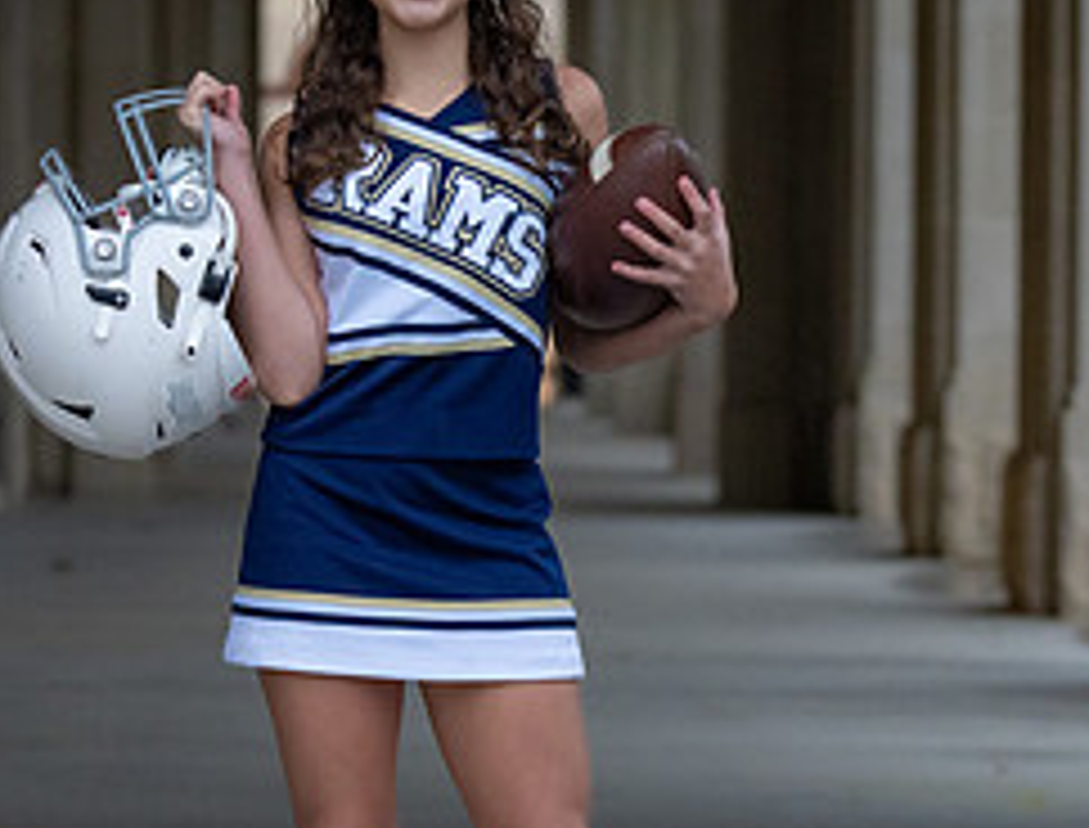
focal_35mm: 202
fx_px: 6386
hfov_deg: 9.7
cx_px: 549
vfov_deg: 7.4
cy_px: 454
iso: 2500
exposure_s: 1/250
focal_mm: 70
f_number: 2.8
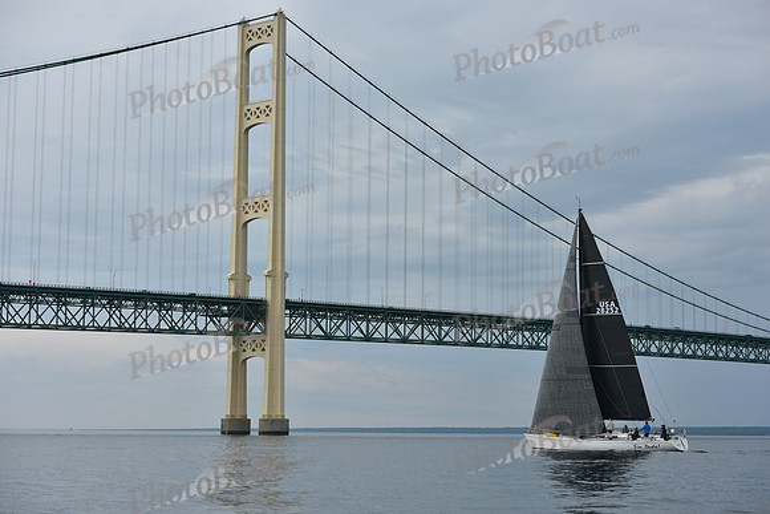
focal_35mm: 70
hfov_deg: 28.8
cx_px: 385
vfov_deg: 19.5
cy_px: 257
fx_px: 1498
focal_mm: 70
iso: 250
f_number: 6.3
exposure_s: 1/800
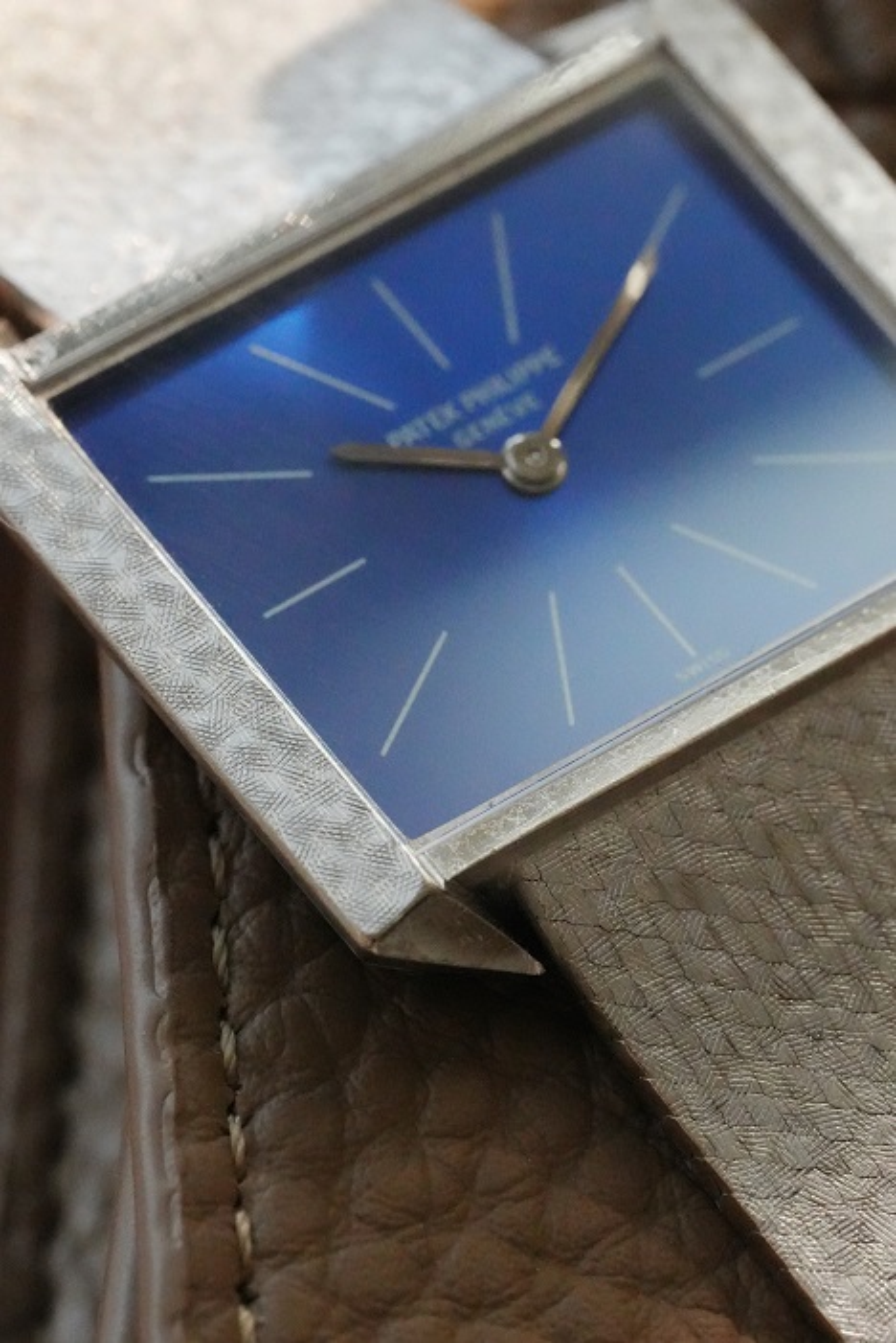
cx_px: 448
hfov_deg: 13.1
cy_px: 672
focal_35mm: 105
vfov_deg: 19.4
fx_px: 3916
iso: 12800
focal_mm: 105
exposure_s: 1/250
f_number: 11
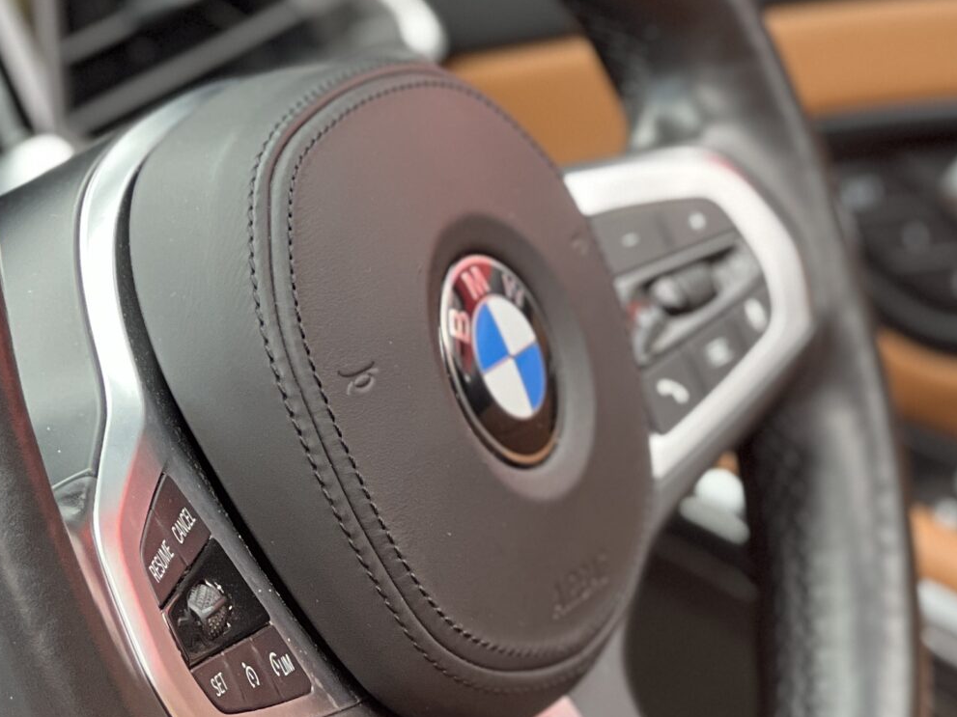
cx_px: 425
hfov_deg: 9.9
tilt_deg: -14.6
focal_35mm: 199
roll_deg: +1.5
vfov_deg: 7.5
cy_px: 445
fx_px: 5501
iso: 100
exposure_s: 1/81
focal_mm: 9
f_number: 2.8
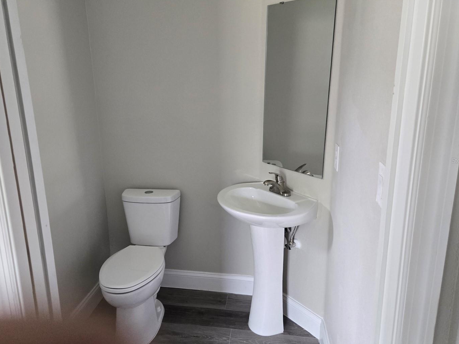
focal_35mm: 27
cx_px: 214
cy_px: 160
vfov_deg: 51.3
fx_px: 358
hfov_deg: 65.3
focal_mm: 5.4
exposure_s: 1/120
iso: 500
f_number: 1.8
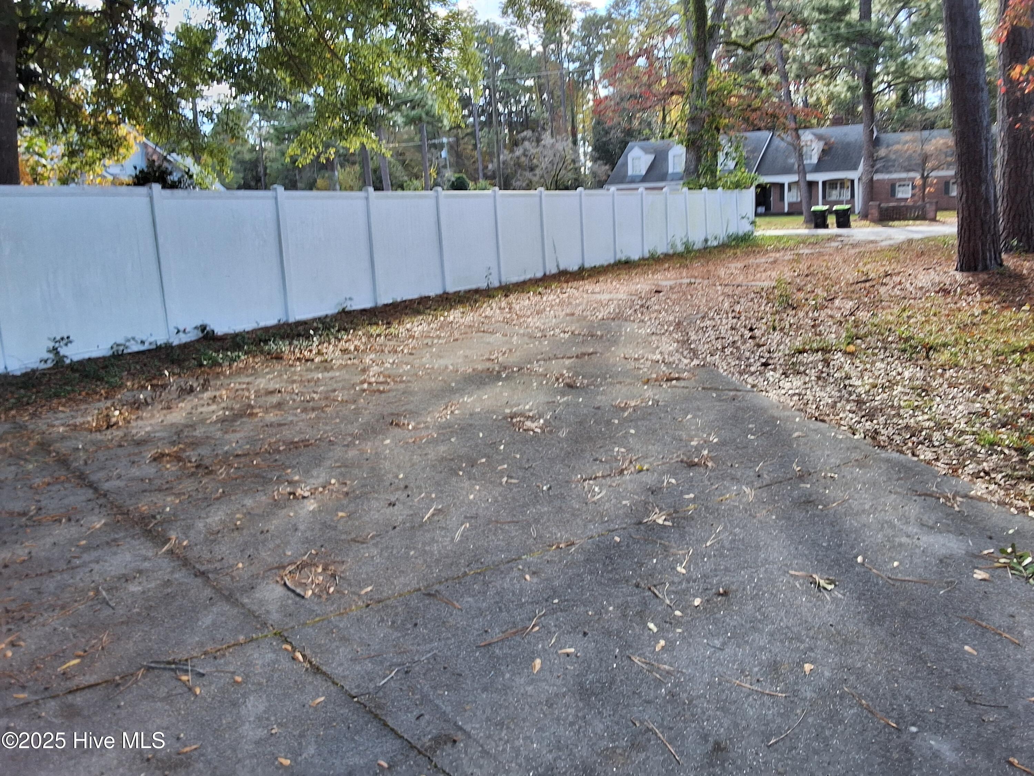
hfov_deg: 63.4
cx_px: 517
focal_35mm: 28
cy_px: 388
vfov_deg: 49.7
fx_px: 836
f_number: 1.9
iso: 32
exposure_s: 1/239
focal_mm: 2.91
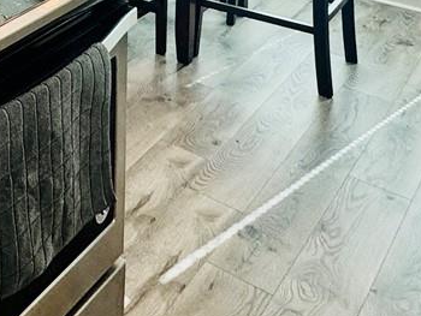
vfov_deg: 18.3
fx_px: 779
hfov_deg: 25.7
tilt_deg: -5.8
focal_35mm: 64
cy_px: -244
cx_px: -132
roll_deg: +1.1
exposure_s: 1/120
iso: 50
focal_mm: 2.22
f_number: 2.2
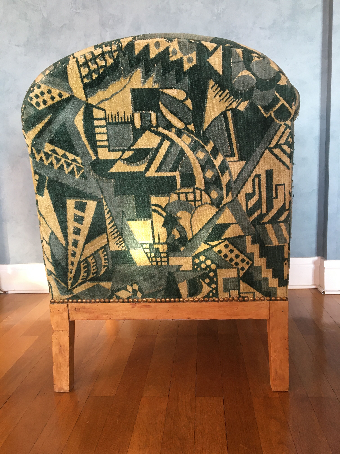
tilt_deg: -9.1
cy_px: 227
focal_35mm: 29
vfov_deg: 61.7
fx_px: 380
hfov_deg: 48.2
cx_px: 170
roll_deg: +3.0
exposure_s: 1/33
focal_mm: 4.15
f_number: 2.2
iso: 64
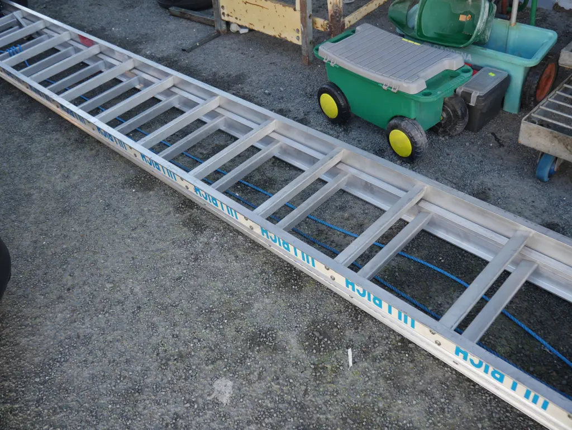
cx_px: 286
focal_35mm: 32
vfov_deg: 44.2
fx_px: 529
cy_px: 215
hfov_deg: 56.8
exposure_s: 1/125
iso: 200
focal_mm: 16
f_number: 3.6
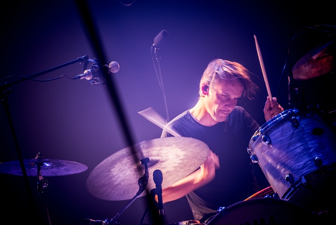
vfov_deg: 6.9
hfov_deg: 10.3
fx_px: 1868
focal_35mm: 200
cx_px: 168
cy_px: 112
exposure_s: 1/100
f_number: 4.5
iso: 2500
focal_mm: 200
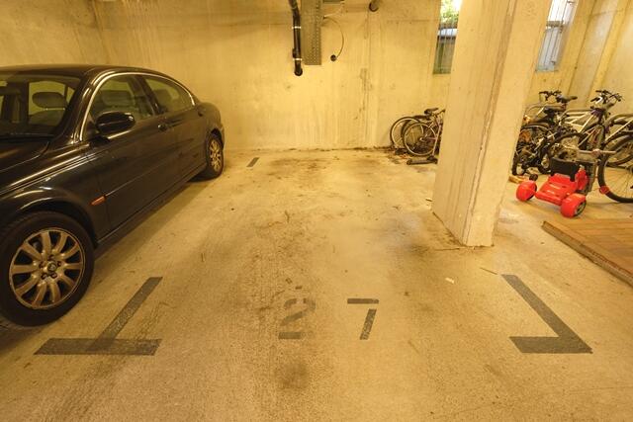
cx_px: 316
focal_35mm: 16
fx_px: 281
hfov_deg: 96.7
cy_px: 211
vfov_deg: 73.8
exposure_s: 1/26
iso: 800
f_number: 4
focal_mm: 10.5
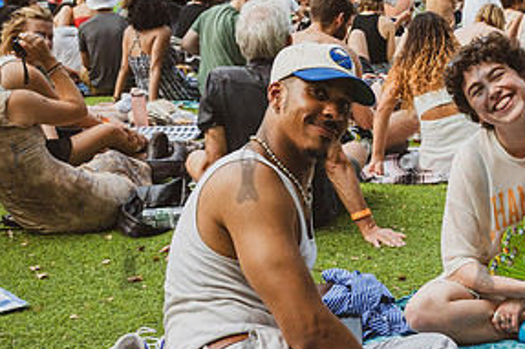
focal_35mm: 74
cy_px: 215
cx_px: 522
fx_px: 1079
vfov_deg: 18.4
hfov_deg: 26.0
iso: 800
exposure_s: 1/1000
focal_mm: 32
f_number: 5
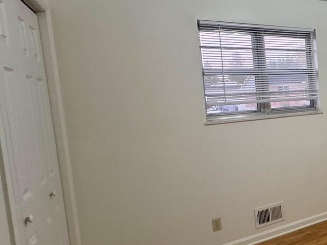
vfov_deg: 42.9
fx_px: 312
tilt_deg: -4.5
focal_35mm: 33
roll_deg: +3.5
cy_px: 117
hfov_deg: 43.0
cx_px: 360
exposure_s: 1/60
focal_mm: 2.22
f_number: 2.2
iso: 250
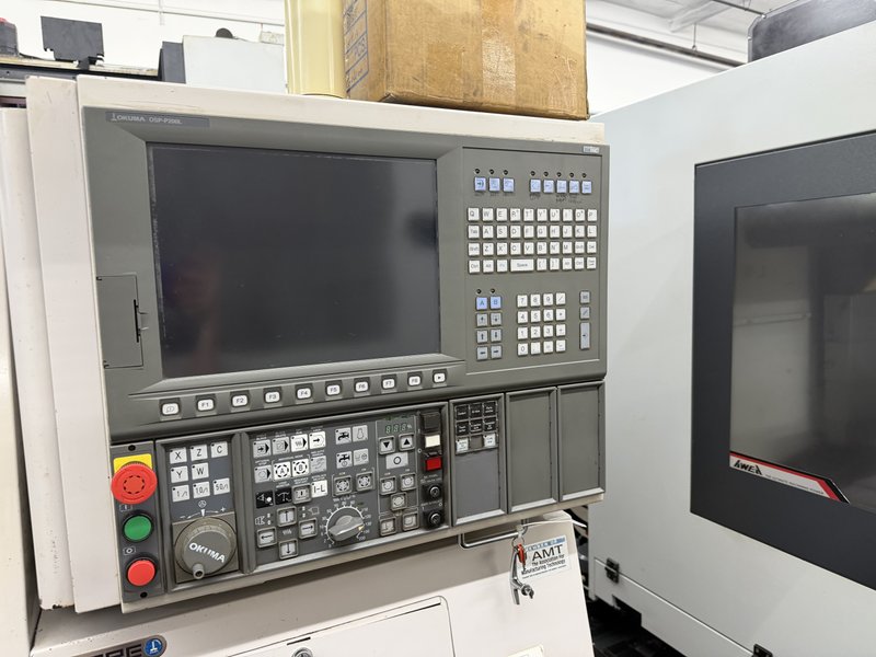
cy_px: 328
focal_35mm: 24
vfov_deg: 56.8
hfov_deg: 71.6
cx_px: 438
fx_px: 607
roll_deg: +1.9
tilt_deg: -6.6
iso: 200
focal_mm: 6.76
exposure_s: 1/60
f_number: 1.78
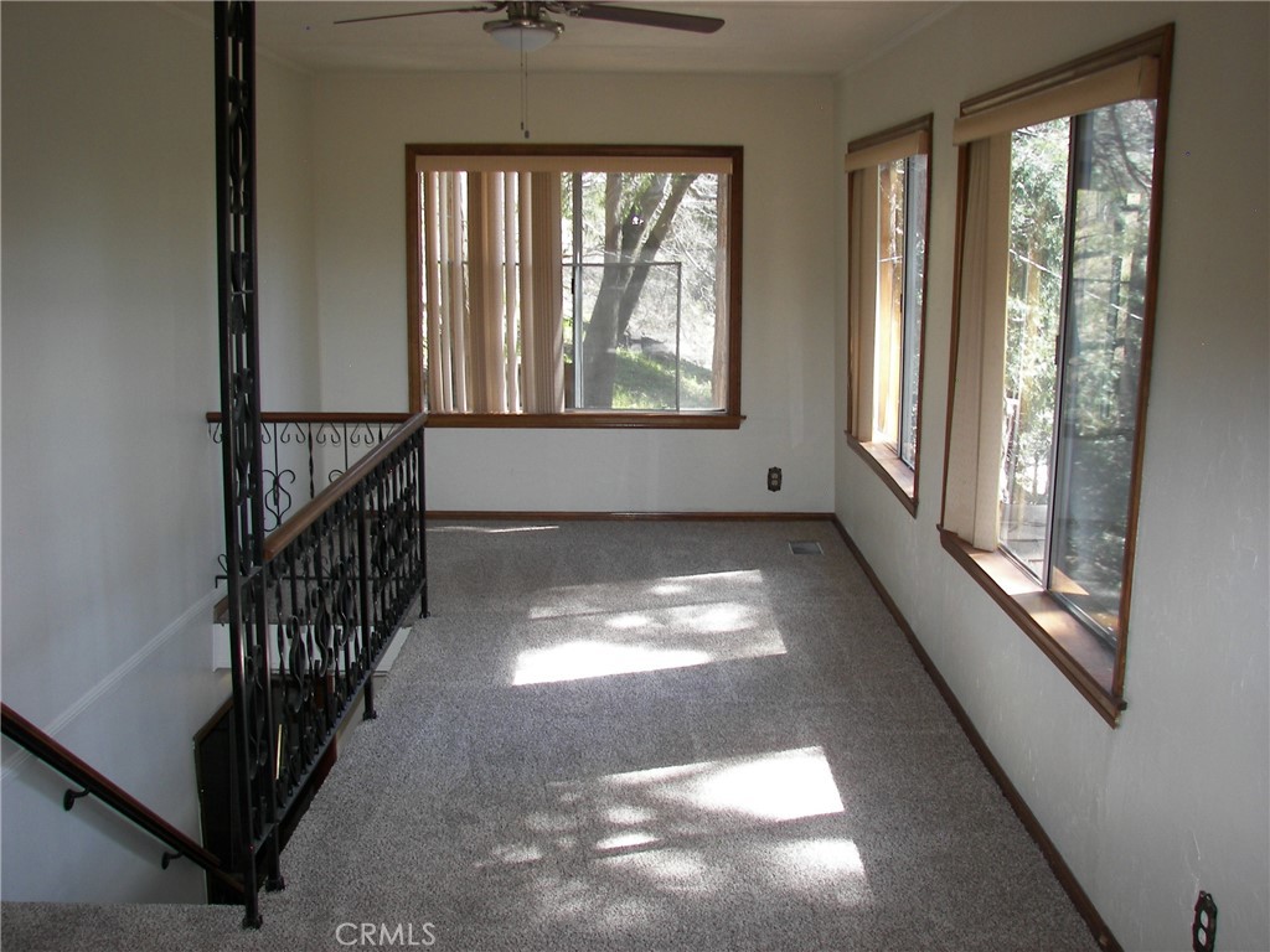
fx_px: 1321
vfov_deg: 39.7
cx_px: 635
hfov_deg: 51.4
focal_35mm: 36
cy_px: 476
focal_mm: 6
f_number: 2.8
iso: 50
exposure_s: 1/40
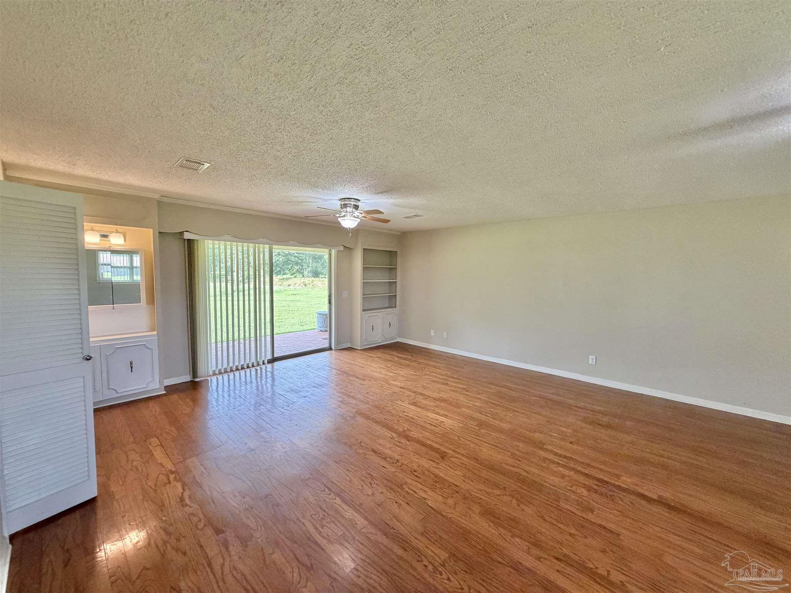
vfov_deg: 85.7
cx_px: 396
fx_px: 320
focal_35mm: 14
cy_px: 296
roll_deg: -0.4
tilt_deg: -5.0
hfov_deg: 102.1
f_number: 2.2
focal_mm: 2.22
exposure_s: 1/120
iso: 250
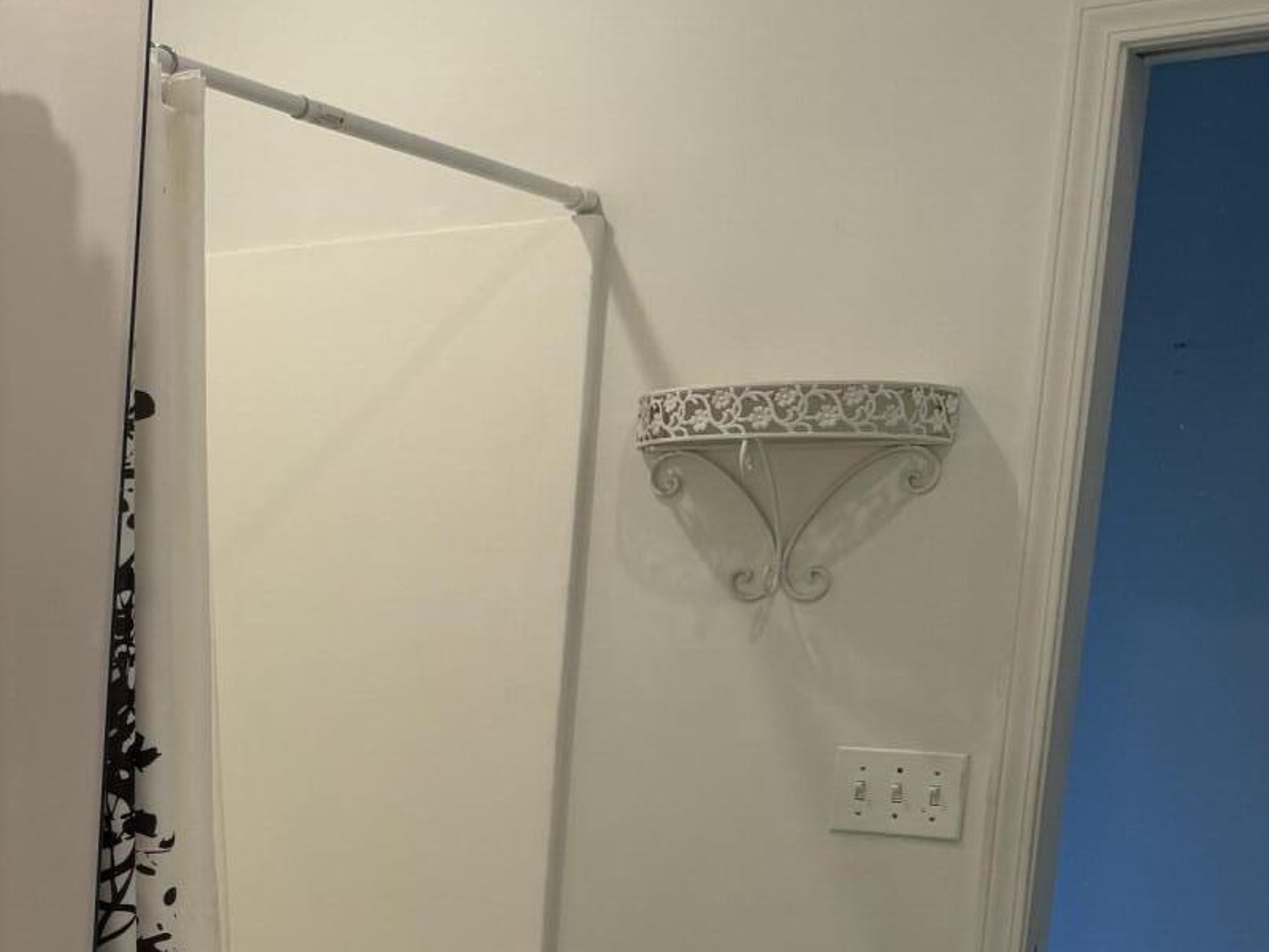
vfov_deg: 23.3
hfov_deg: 27.9
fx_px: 2200
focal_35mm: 60
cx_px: -282
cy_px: 977
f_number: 1.78
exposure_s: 1/120
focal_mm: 6.76
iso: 125
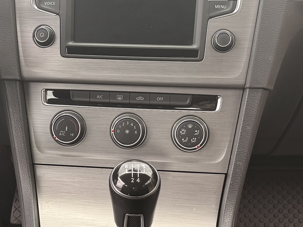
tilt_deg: -21.7
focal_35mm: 84
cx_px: 110
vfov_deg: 17.4
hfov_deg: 23.2
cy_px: 179
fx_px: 735
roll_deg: -1.1
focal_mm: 6.76
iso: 80
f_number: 1.78
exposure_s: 1/318
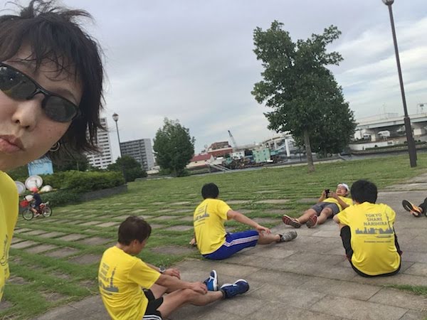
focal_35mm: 31
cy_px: 160
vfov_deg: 45.4
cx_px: 214
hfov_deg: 58.4
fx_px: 382
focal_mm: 2.15
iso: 50
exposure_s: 1/454
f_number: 2.4
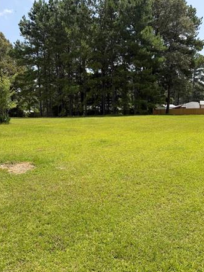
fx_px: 204
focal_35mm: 26
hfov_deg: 53.0
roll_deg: -0.6
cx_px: 103
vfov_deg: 67.3
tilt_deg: -6.4
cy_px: 134
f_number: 1.78
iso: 80
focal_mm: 6.76
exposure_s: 1/3021
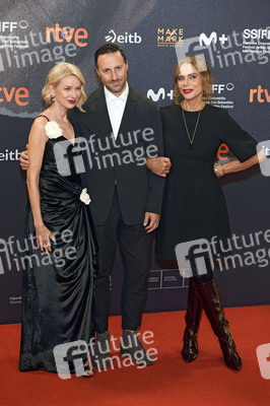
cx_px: 135
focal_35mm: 82
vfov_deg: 24.8
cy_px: 203
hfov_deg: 16.6
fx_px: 924
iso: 800
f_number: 4.5
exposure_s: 1/320
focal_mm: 82
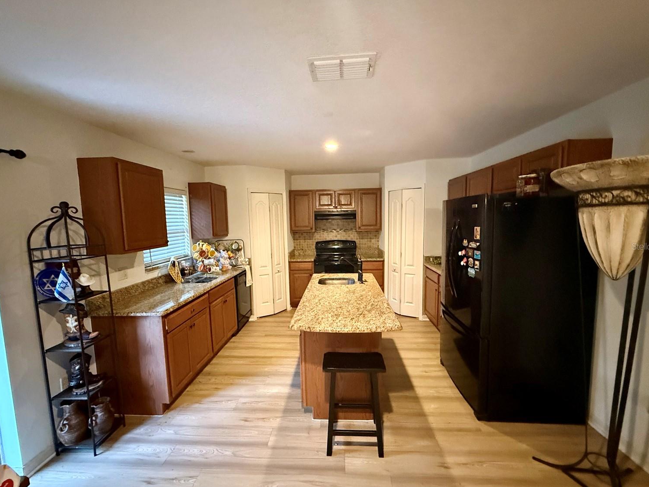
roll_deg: +1.0
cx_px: 325
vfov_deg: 81.8
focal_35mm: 15
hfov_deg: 98.2
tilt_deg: -5.5
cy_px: 246
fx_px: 281
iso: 1250
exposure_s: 1/40
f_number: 2.2
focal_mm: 2.22
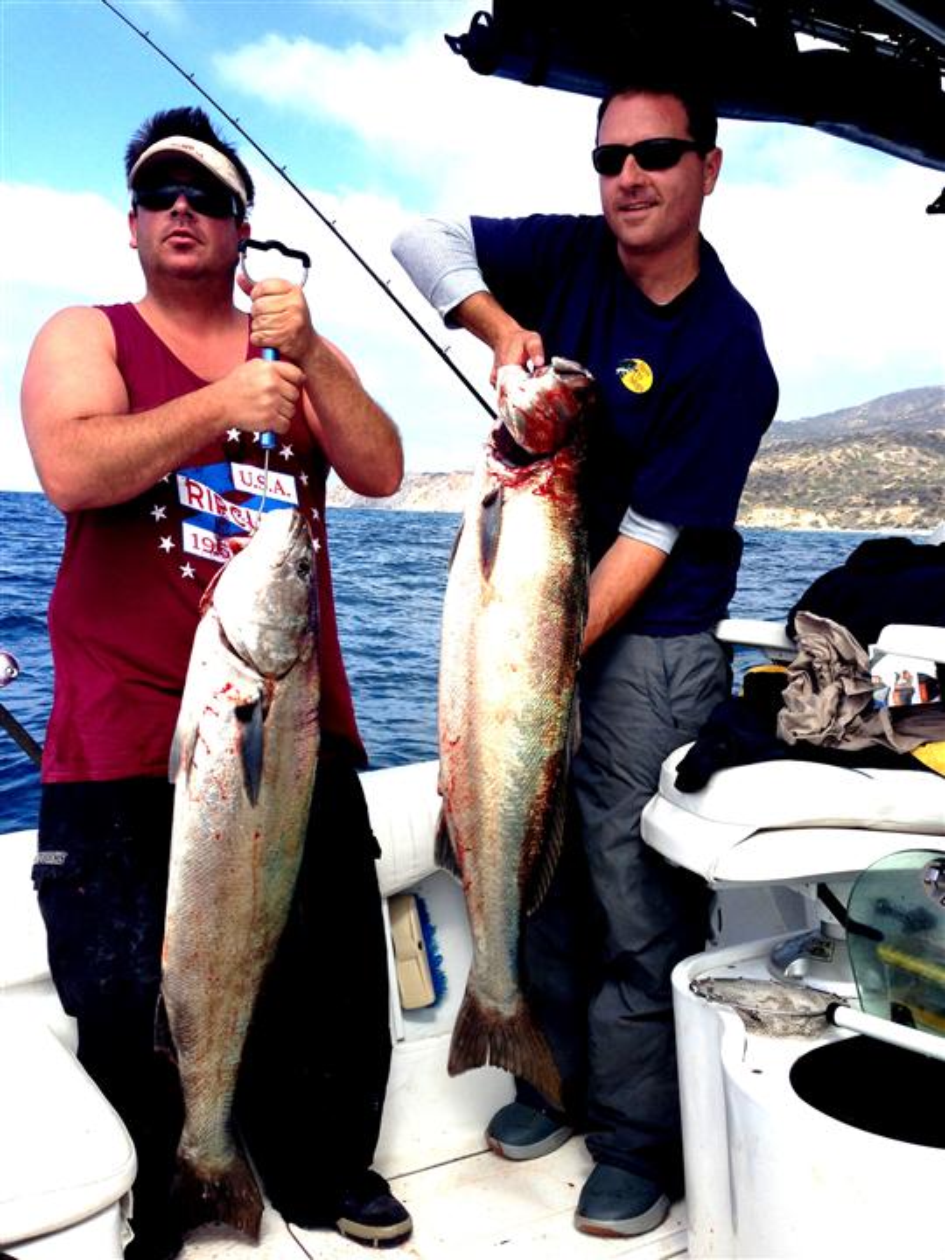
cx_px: 472
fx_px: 1201
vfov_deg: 55.4
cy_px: 630
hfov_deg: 42.9
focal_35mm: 33
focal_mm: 4.13
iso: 50
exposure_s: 1/1290
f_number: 2.4
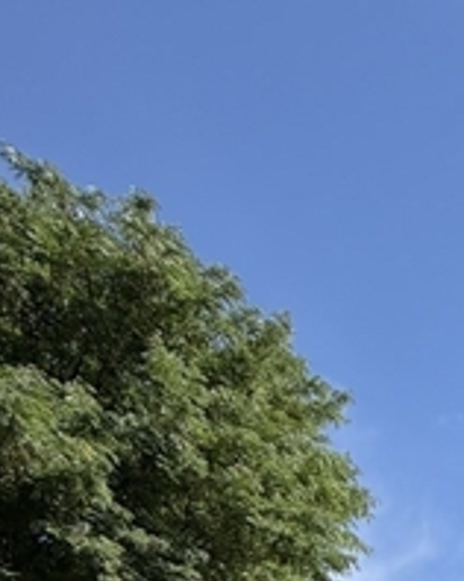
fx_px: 911
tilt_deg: +10.4
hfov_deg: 20.4
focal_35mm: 53
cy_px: 986
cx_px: 834
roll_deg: +1.0
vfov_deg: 23.3
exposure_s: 1/770
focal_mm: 2.22
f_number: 2.2
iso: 32
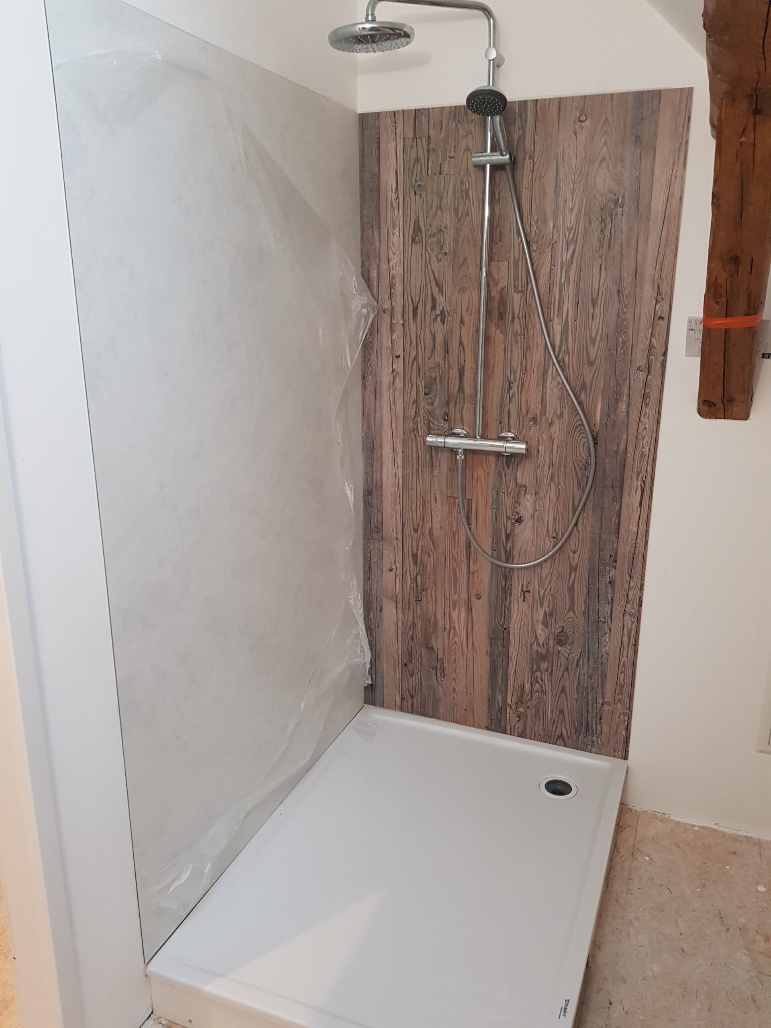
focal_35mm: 26
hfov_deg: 53.1
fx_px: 772
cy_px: 514
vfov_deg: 67.3
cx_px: 386
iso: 160
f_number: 1.7
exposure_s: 1/33
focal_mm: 4.2
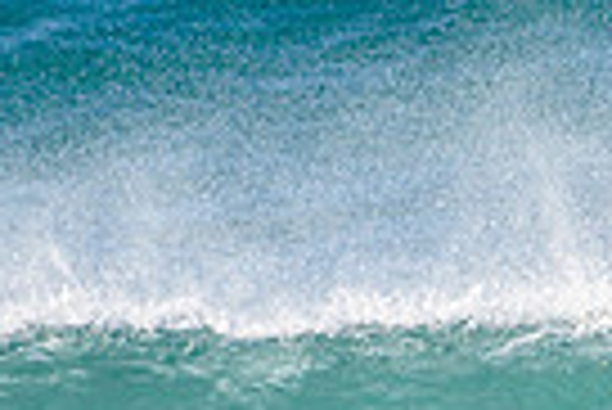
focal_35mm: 2612
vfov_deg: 0.5
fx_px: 44451
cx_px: 1138
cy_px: 583
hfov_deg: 0.8
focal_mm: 500
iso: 220
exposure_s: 1/2000
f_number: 5.6
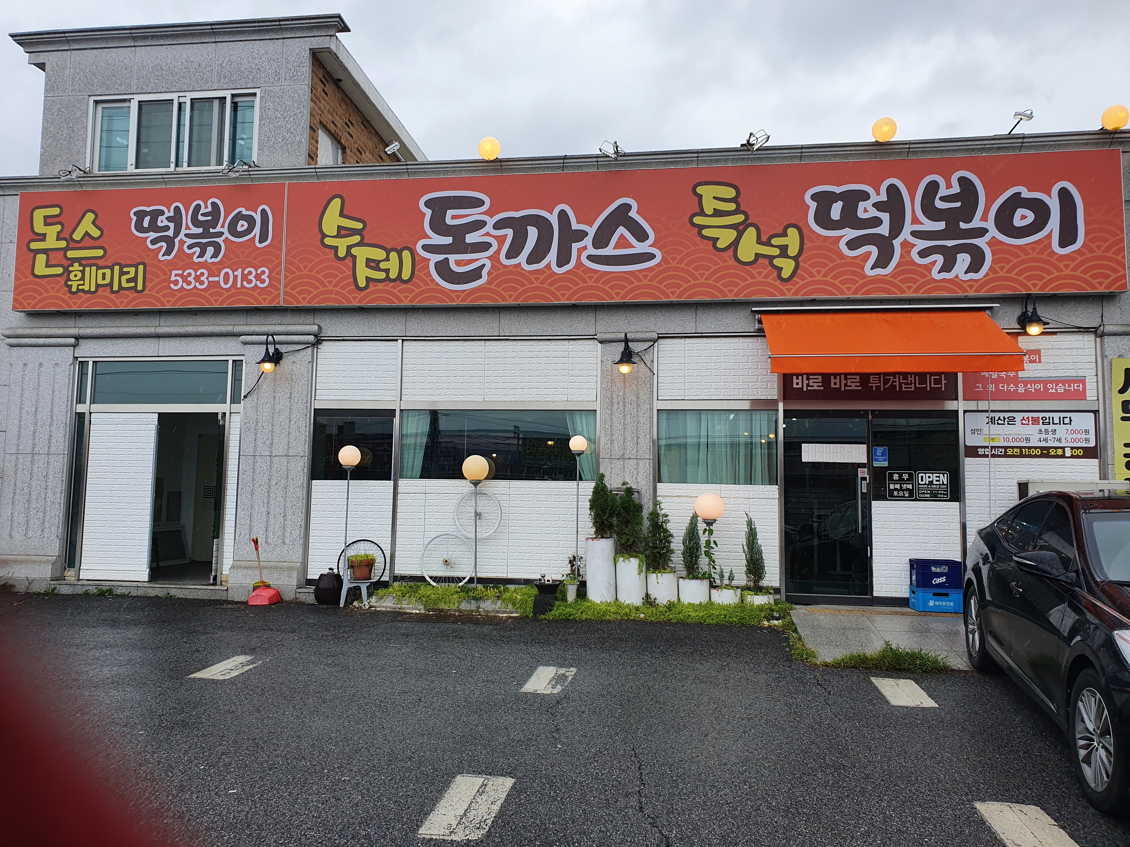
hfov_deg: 67.3
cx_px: 565
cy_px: 424
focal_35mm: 26
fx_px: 849
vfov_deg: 53.1
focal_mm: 4.32
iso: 50
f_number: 2.4
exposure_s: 1/634
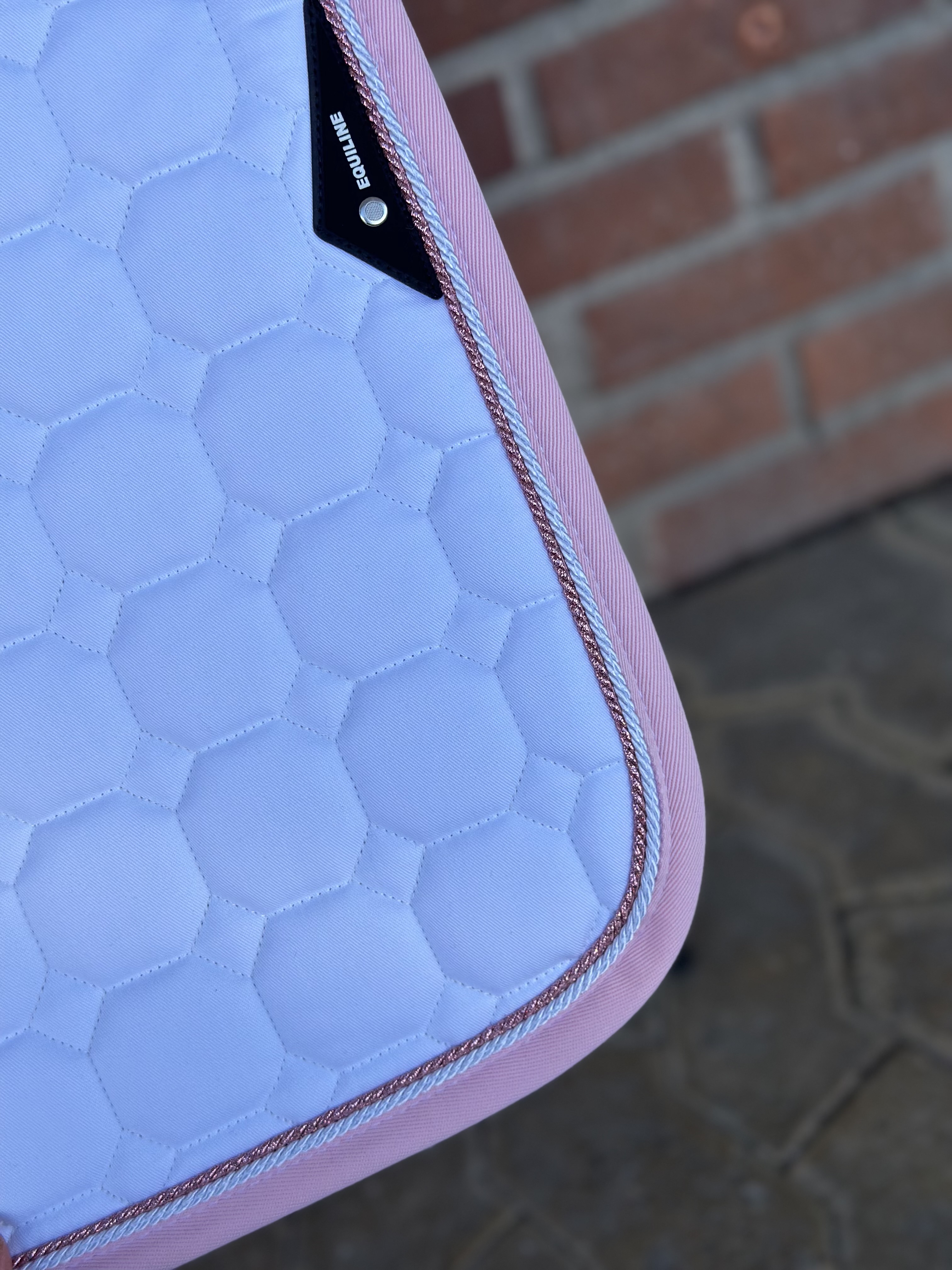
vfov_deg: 39.7
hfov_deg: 30.3
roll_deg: +19.3
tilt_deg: -34.9
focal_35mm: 48
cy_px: 635
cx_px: 476
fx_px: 1760
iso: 80
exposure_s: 1/1695
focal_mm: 6.86
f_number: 1.78
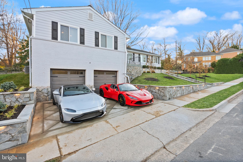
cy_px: 81
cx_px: 122
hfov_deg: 96.7
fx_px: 108
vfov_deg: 73.8
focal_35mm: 16
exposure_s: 1/60
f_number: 8
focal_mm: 16
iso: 800
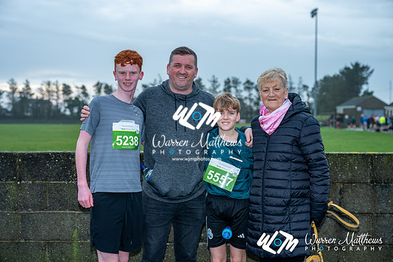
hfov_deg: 38.2
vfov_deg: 26.0
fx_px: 568
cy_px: 131
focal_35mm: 52
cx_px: 196
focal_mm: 52
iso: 100
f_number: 4
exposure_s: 1/200
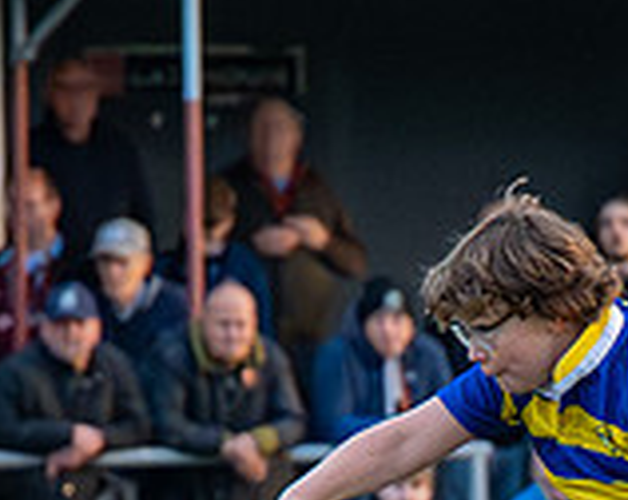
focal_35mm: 1226
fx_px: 22759
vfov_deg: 1.3
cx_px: 237
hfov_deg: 1.6
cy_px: 676
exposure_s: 1/1000
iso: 4000
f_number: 4
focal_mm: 115
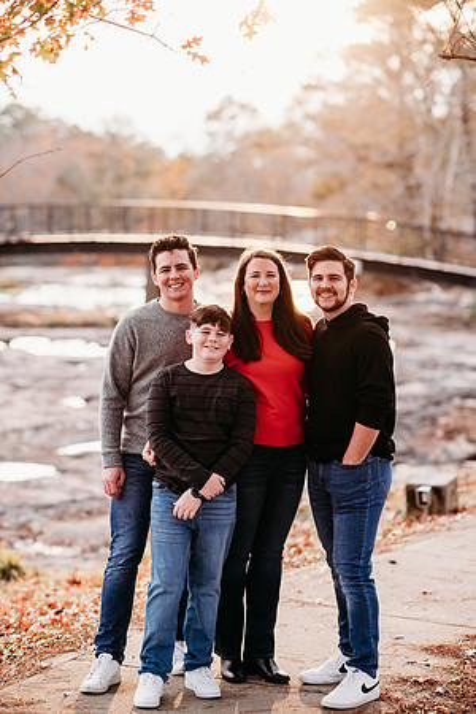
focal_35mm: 85
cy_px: 357
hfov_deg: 16.1
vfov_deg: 23.9
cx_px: 238
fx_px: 1686
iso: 320
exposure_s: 1/400
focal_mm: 85
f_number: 2.2
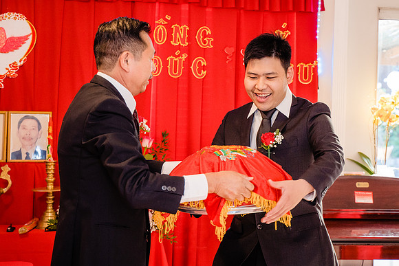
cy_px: 94
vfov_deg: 17.1
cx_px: 244
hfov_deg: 25.4
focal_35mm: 80
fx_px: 885
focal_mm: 56
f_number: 4
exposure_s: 1/125
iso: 2000
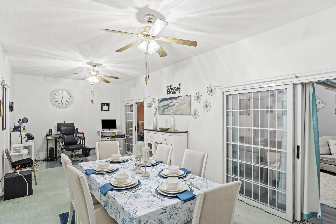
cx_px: 168
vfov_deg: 63.2
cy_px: 112
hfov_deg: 85.4
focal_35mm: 20
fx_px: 182
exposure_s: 1/10
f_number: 7.1
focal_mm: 19.5
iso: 2000
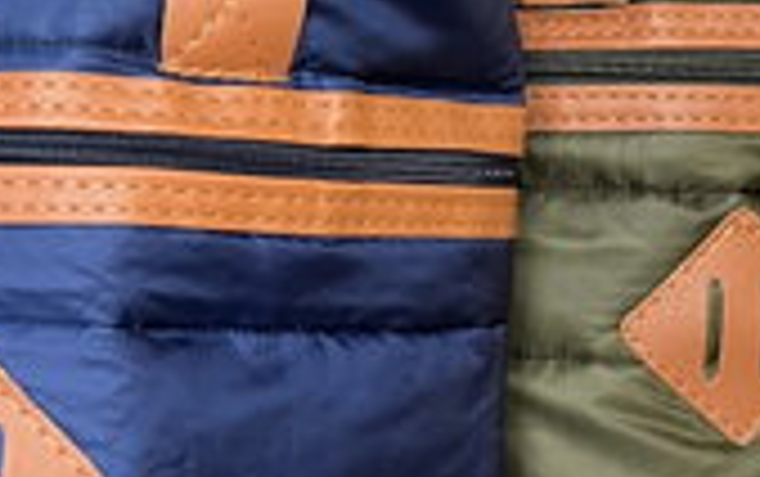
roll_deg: +0.2
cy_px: 299
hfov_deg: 23.8
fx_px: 1804
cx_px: 328
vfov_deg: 15.0
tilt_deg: -14.6
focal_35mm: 87
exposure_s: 1/92
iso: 125
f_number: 1.6
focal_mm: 5.1
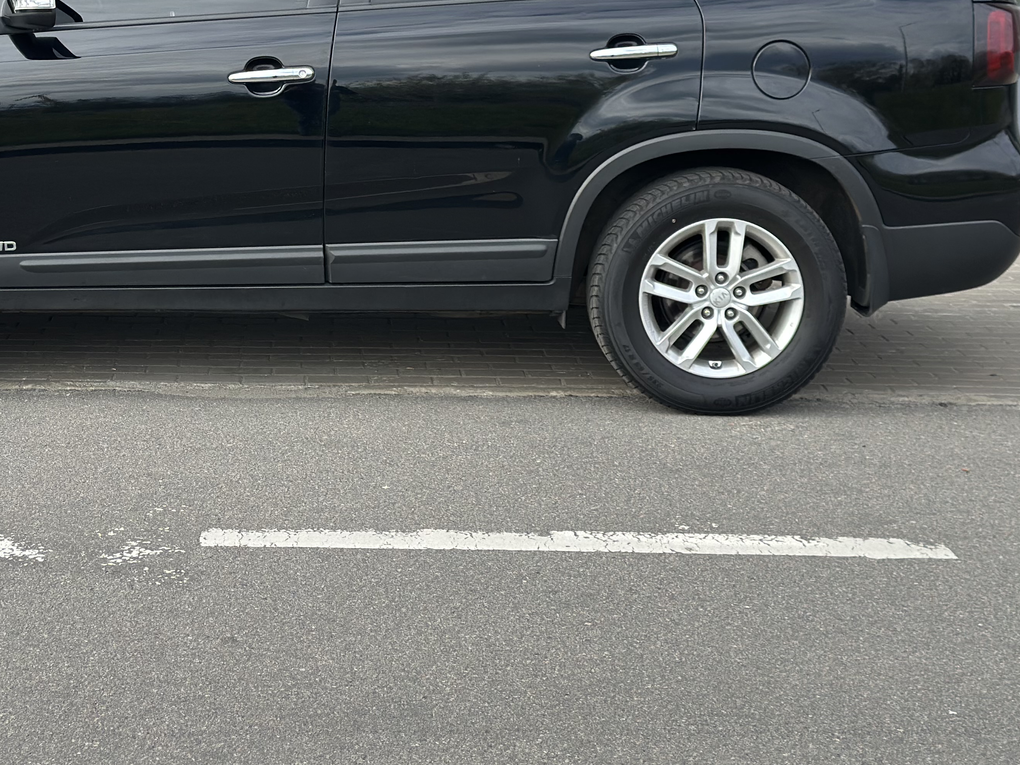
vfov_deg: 20.0
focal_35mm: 73
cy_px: 188
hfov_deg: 26.4
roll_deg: -0.9
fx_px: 2151
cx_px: 278
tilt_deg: -6.9
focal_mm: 6.86
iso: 80
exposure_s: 1/1242
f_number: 1.78
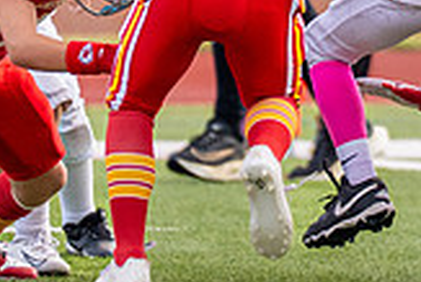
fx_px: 18423
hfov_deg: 1.3
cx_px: 514
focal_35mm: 1574
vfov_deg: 0.9
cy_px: -54
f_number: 2.8
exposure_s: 1/2500
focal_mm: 200
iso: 400
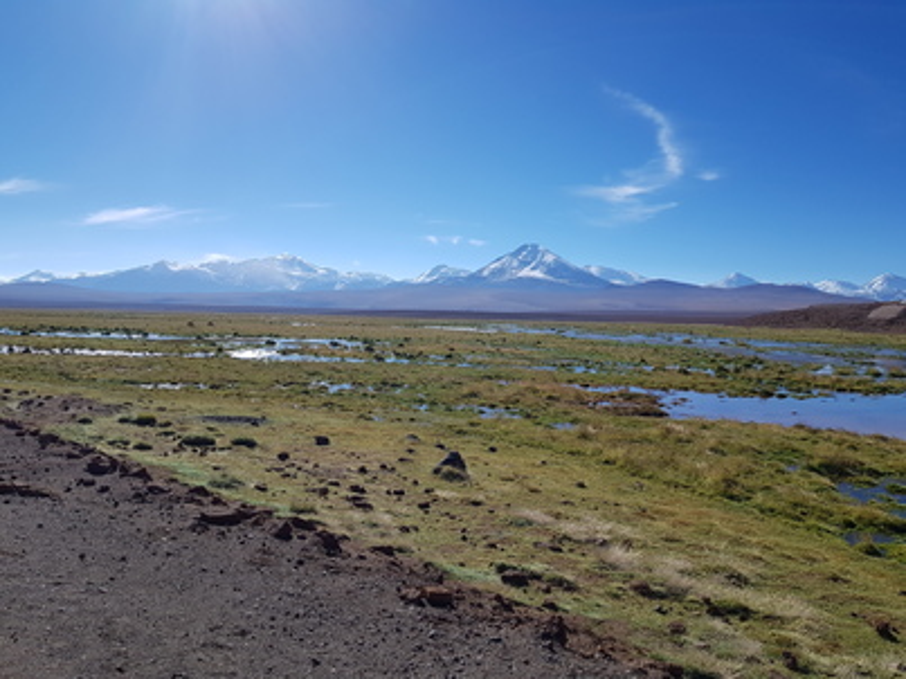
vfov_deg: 53.0
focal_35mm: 26
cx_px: 453
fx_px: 680
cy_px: 340
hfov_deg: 67.3
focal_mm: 4.2
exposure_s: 1/3528
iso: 40
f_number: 1.7
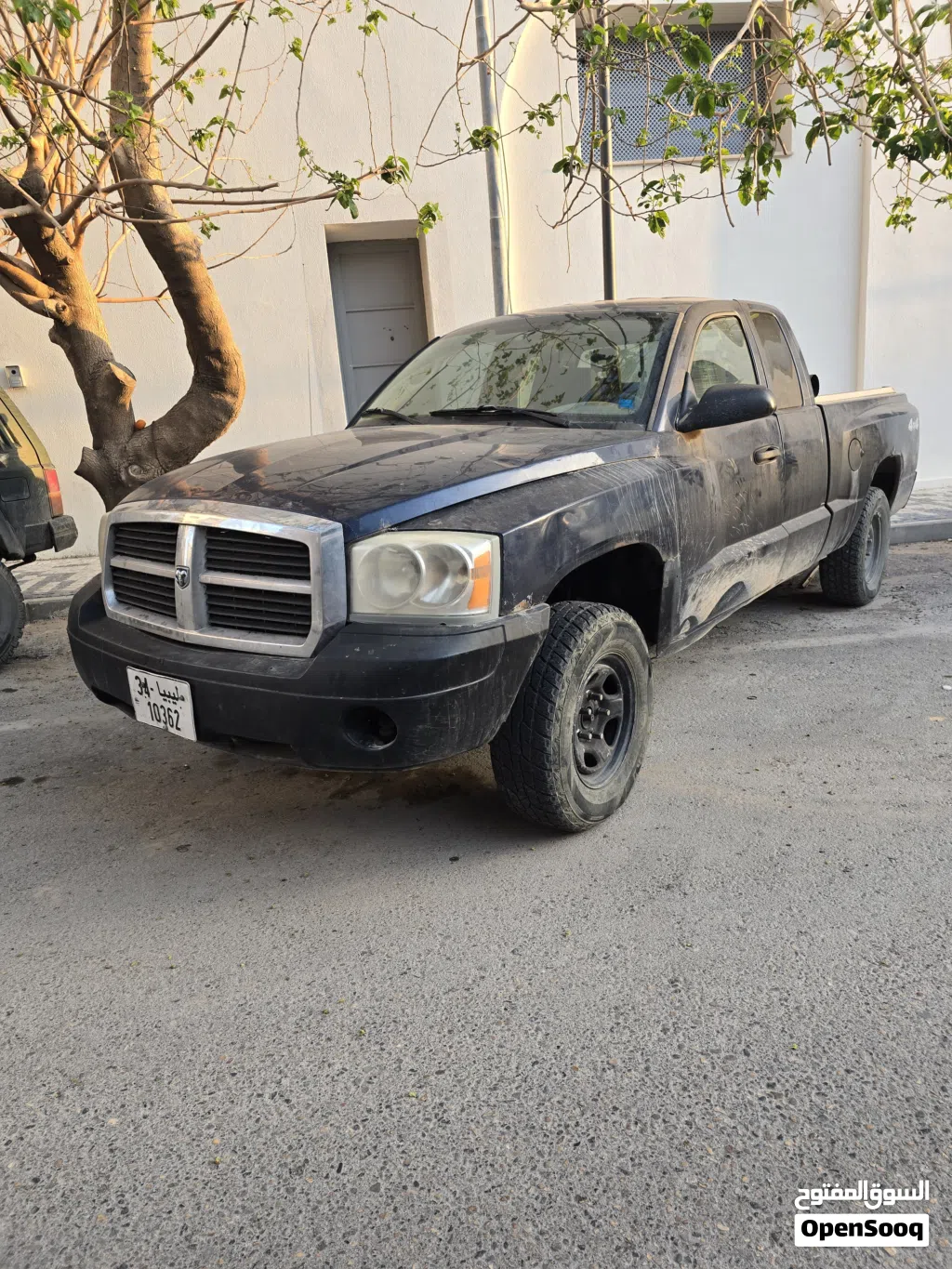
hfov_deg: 58.9
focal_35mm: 23
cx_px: 476
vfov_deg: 73.9
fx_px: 843
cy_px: 634
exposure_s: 1/180
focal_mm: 6.3
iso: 80
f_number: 1.7
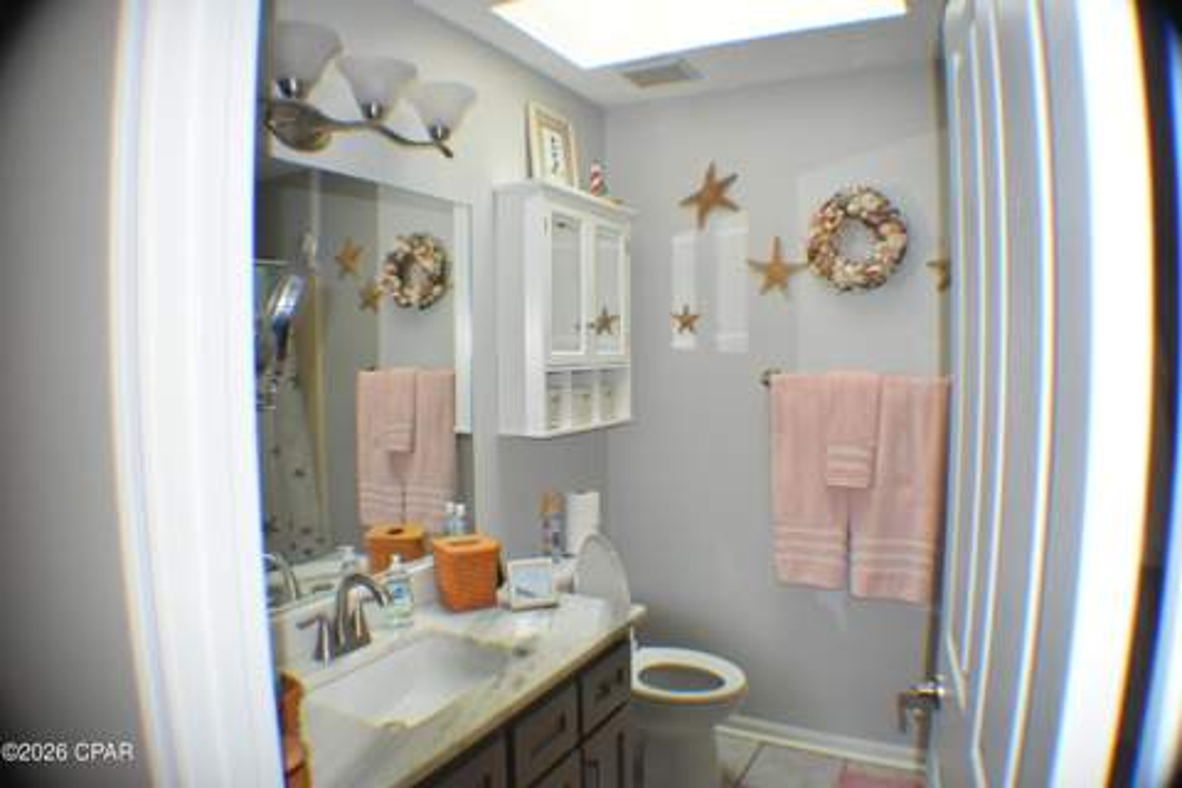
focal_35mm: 27
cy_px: 394
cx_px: 591
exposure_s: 1/80
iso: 800
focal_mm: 18
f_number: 4.5
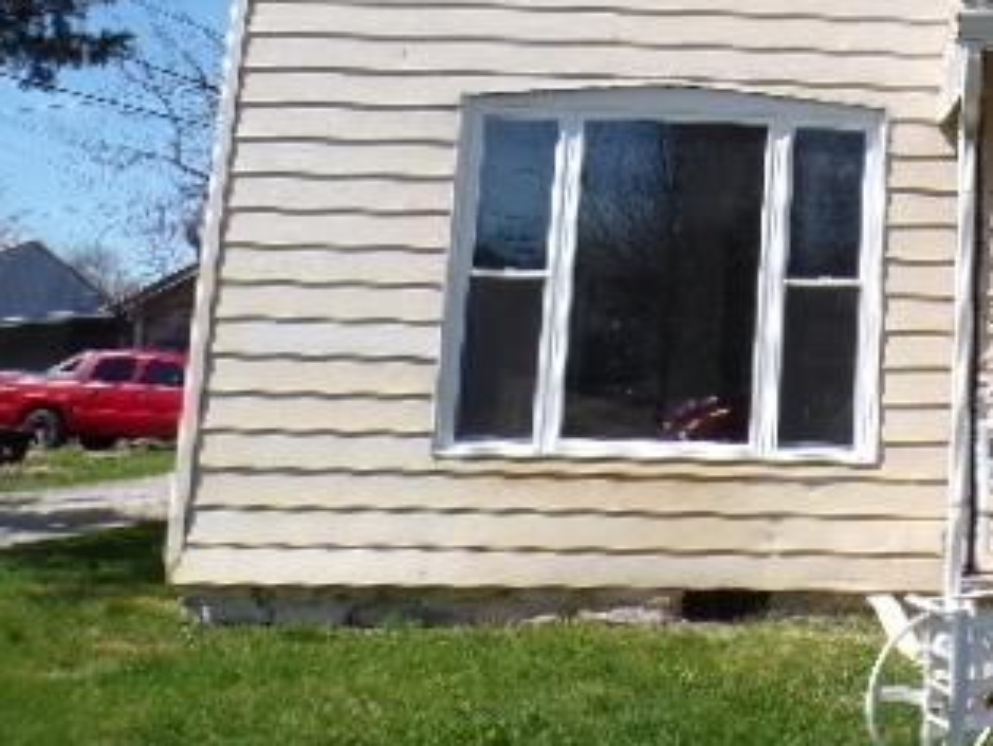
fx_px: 1406
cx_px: 1012
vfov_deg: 28.6
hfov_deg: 35.0
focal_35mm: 49
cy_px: 89
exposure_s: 1/680
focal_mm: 4.3
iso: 100
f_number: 4.4
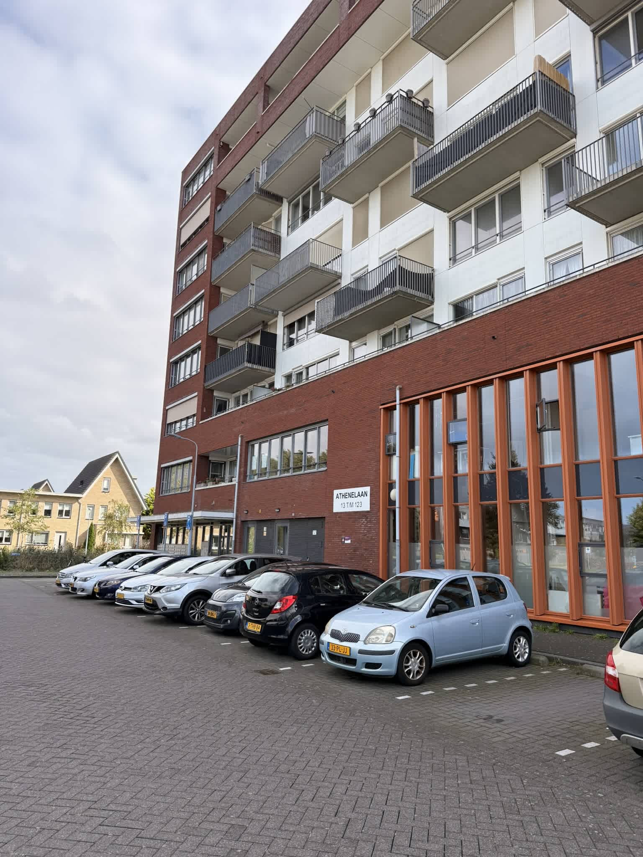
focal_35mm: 24
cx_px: 322
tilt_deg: +11.9
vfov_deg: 71.6
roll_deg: -3.1
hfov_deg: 56.8
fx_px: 594
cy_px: 428
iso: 100
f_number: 1.8
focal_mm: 6.8
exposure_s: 1/2703
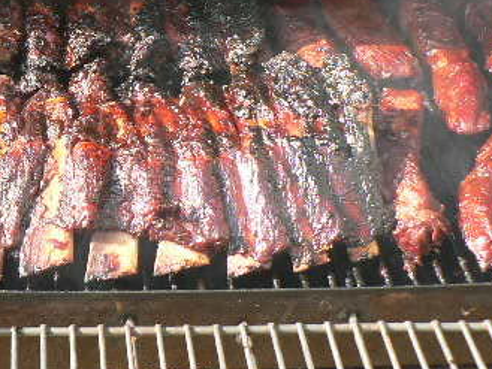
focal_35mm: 70
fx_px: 995
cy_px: 27
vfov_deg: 20.5
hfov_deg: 26.7
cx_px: 34
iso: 80
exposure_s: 1/100
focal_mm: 6
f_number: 3.2
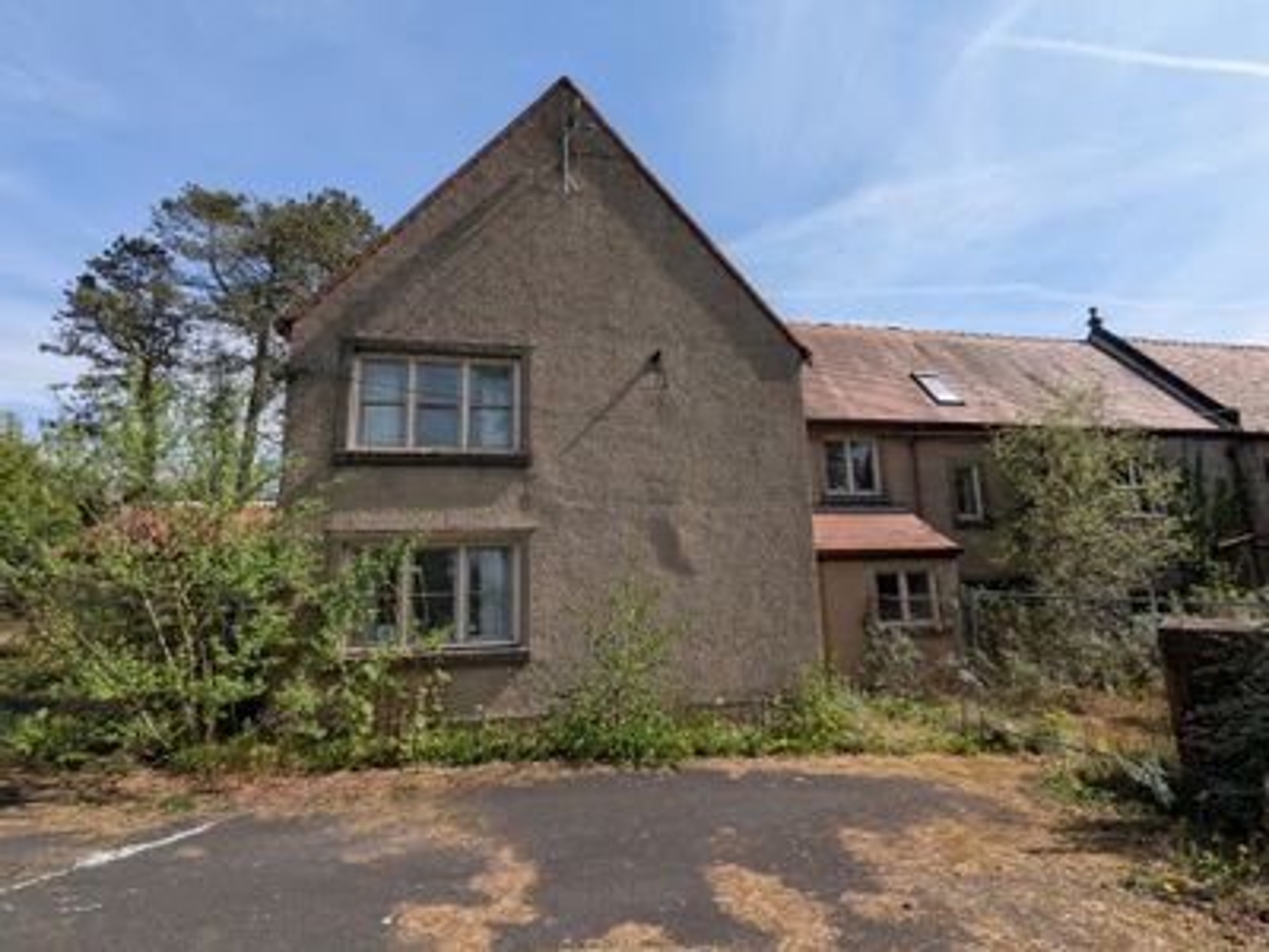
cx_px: 634
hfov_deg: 94.5
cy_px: 476
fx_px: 587
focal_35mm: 16
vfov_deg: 78.1
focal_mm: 2.35
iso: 49
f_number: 2.2
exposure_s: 1/1603
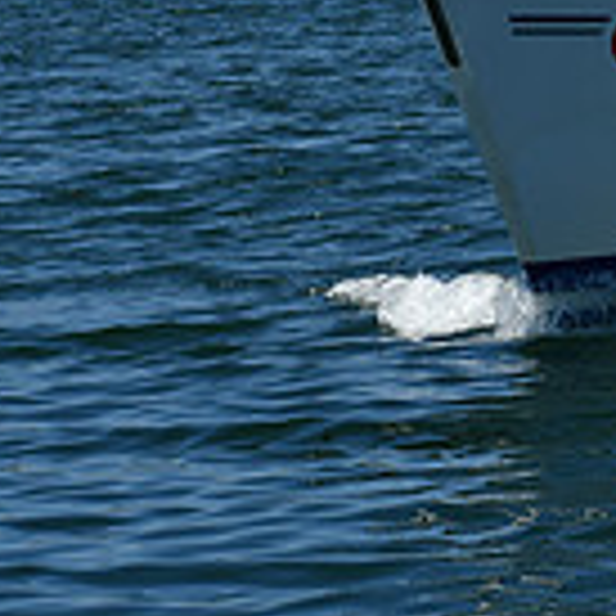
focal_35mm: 377
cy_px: -241
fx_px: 7590
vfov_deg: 4.6
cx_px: 1268
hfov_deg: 4.6
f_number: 8
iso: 100
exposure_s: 1/500
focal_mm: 70
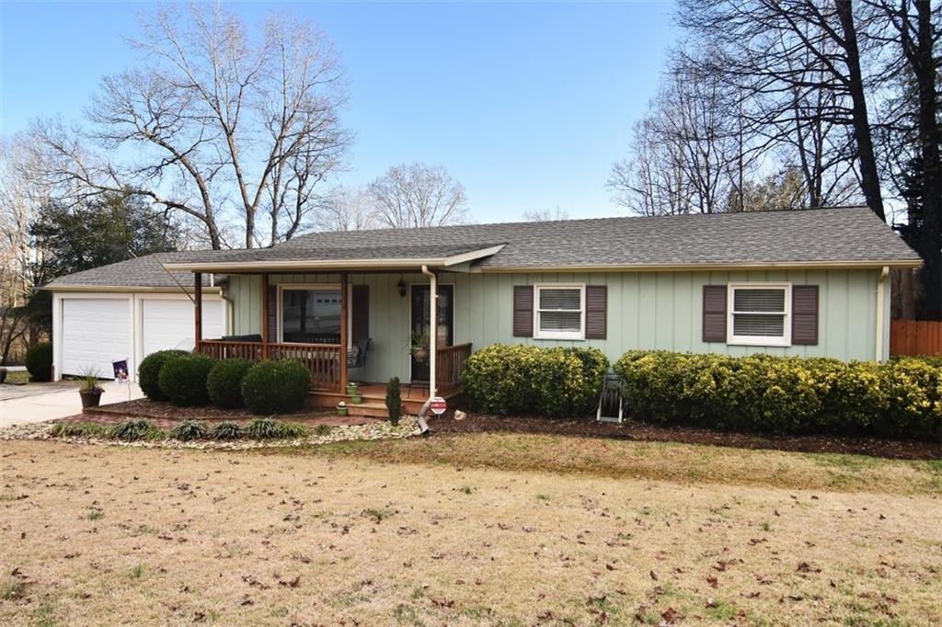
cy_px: 314
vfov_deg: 53.1
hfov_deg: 73.8
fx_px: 628
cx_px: 471
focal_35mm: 24
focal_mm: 16
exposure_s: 1/400
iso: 800
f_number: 8
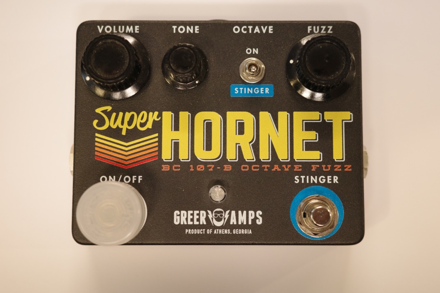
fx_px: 587
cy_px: 138
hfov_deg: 41.1
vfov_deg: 28.1
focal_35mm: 48
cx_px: 235
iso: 1000
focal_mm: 26
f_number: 2.8
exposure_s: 1/40
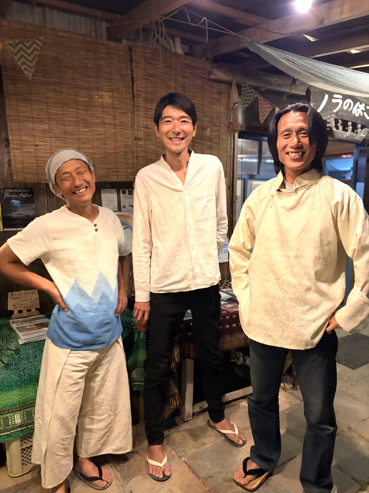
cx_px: 184
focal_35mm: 26
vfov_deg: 67.3
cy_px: 246
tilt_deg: -8.1
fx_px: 370
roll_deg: -0.2
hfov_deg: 53.1
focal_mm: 5.96
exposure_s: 1/30
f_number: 1.6
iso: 1000
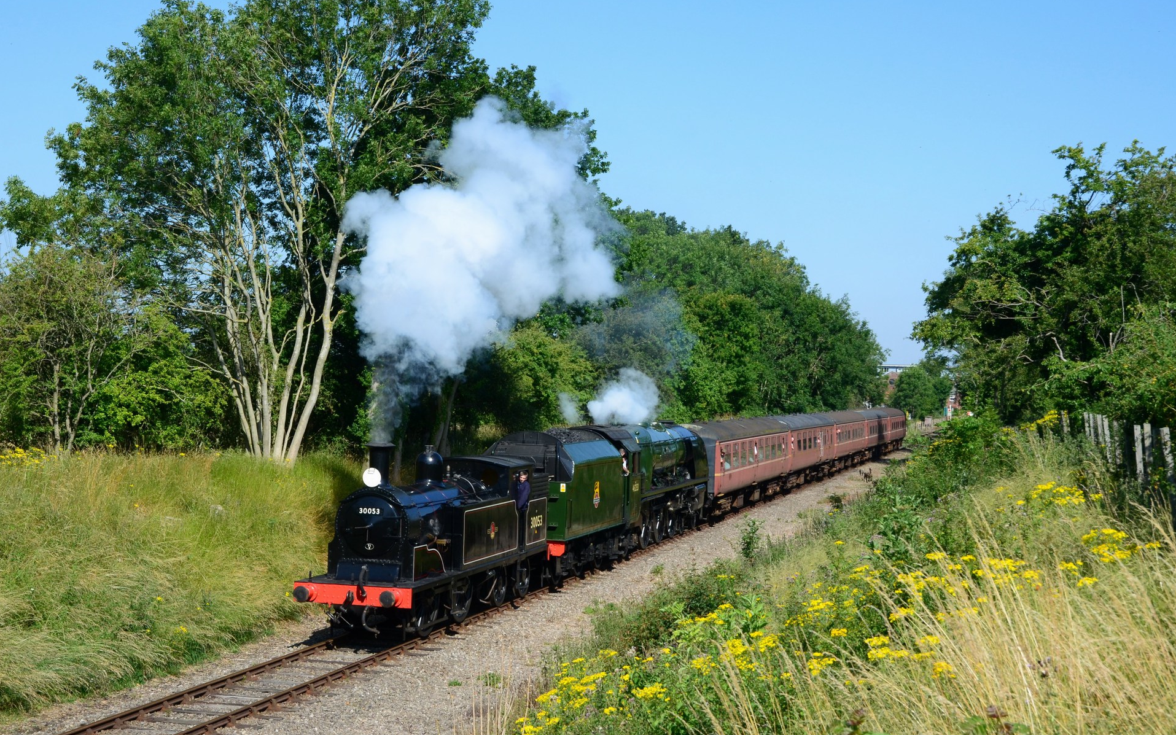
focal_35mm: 52
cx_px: 588
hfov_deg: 38.9
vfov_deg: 24.9
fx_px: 1667
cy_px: 364
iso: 400
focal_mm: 34
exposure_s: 1/500
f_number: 11
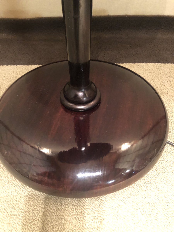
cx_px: 87
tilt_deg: -47.7
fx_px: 188
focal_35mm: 28
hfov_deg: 49.7
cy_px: 116
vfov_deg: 63.4
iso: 100
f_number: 1.8
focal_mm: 3.99
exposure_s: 1/5
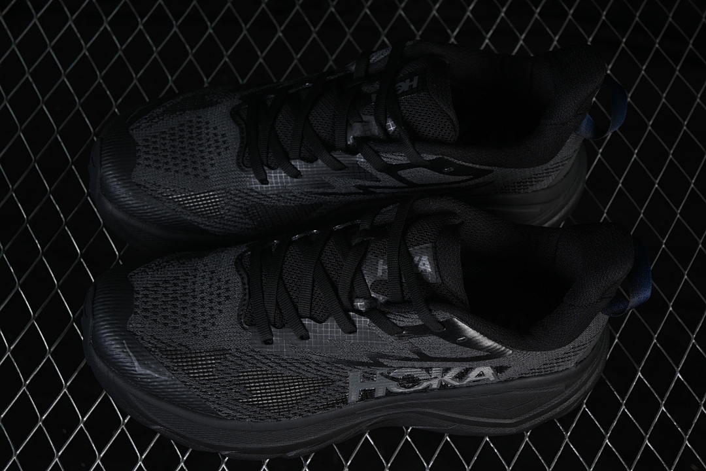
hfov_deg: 27.0
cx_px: 353
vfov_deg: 18.2
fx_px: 1471
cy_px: 236
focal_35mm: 75
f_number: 6.3
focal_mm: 50
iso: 160
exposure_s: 1/50
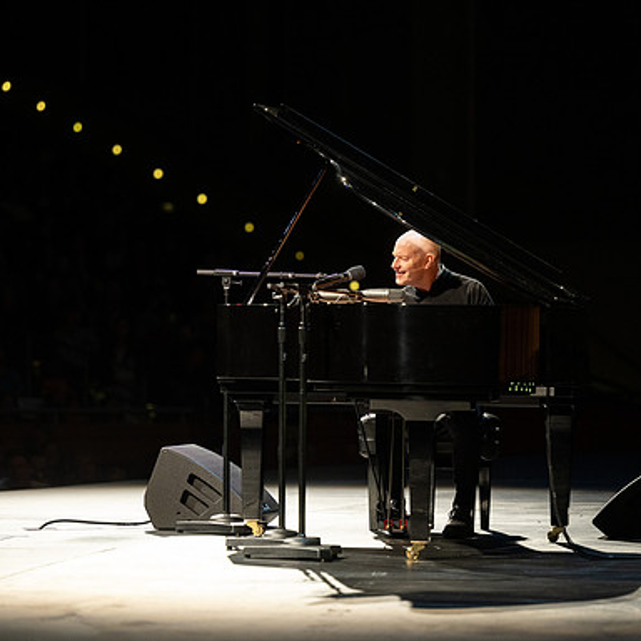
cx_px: 267
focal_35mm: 199
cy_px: 320
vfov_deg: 8.8
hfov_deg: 8.8
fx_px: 4169
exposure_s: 1/200
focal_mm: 155
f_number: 2.8
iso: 1000
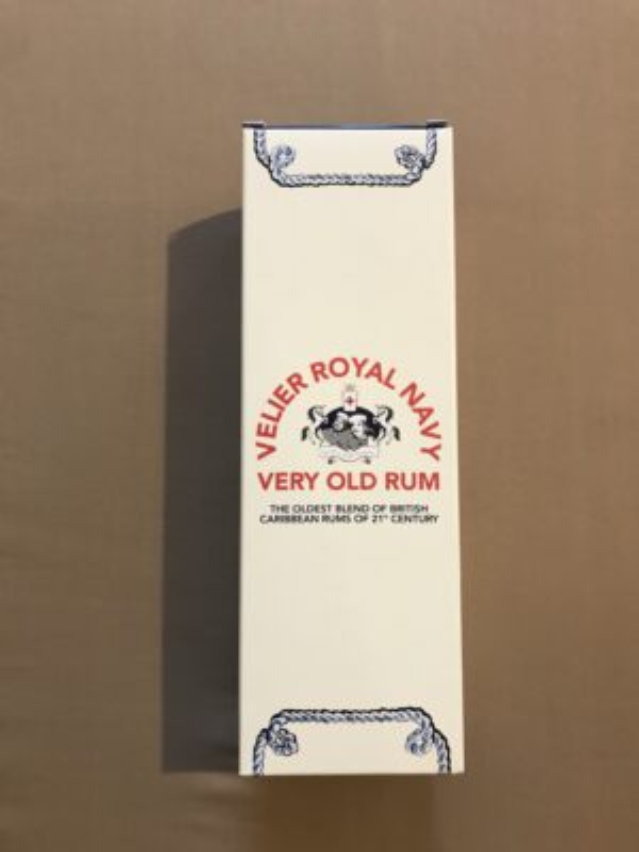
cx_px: 320
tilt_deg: -82.5
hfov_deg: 49.7
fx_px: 689
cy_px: 426
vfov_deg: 63.4
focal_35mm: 28
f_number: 1.8
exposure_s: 1/17
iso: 50
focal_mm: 3.99
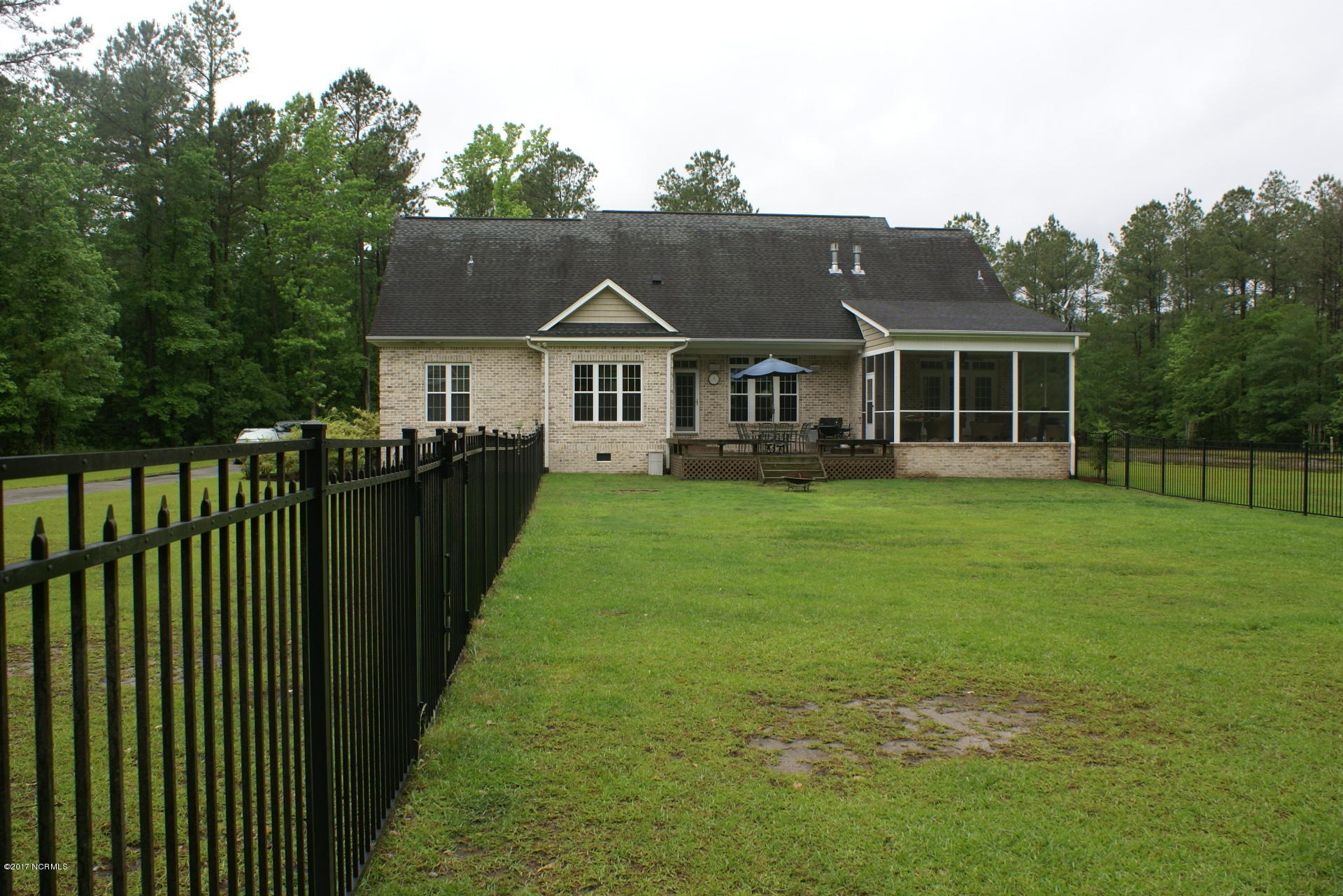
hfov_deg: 61.9
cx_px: 672
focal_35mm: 30
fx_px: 1119
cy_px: 448
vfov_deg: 43.6
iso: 100
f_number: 6.3
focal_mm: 20
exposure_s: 1/50
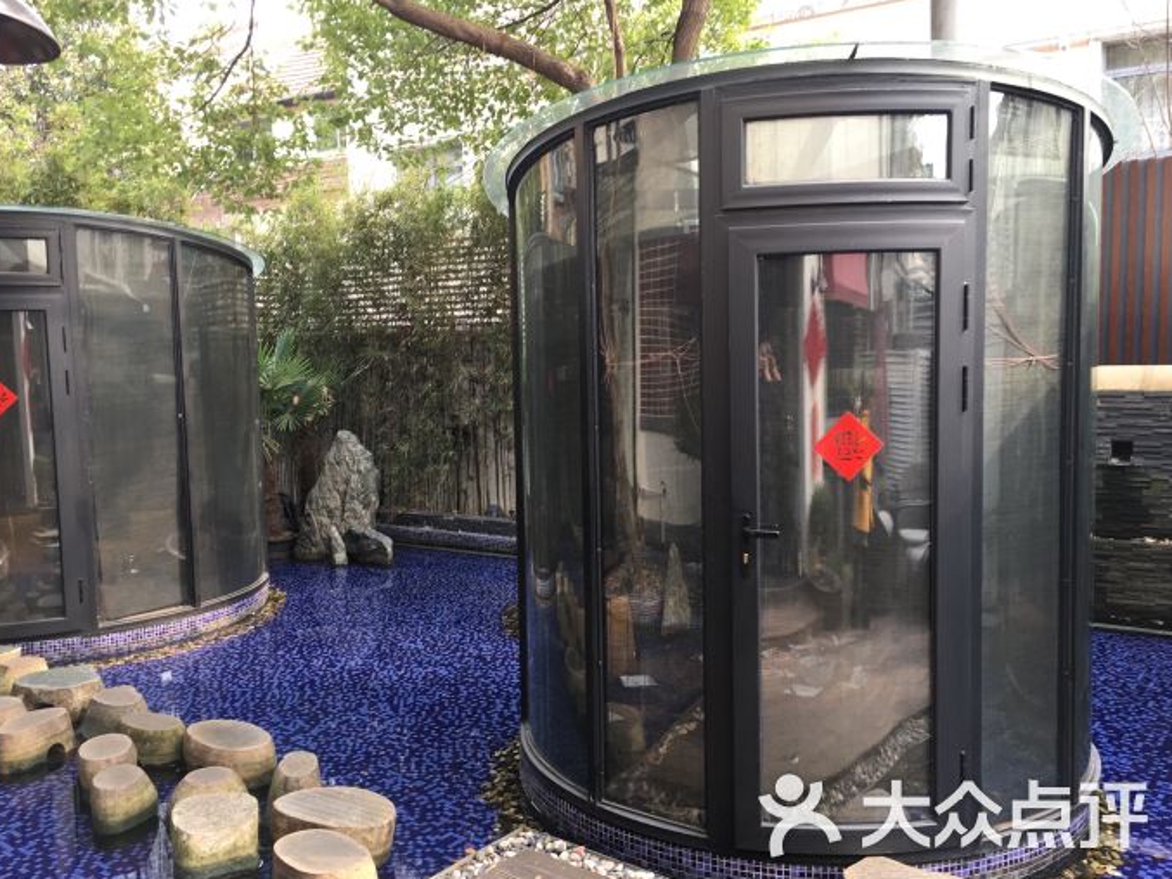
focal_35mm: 30
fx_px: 1016
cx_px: 587
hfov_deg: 60.0
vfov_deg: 46.8
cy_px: 451
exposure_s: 1/50
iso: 32
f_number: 2.2
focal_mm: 4.15
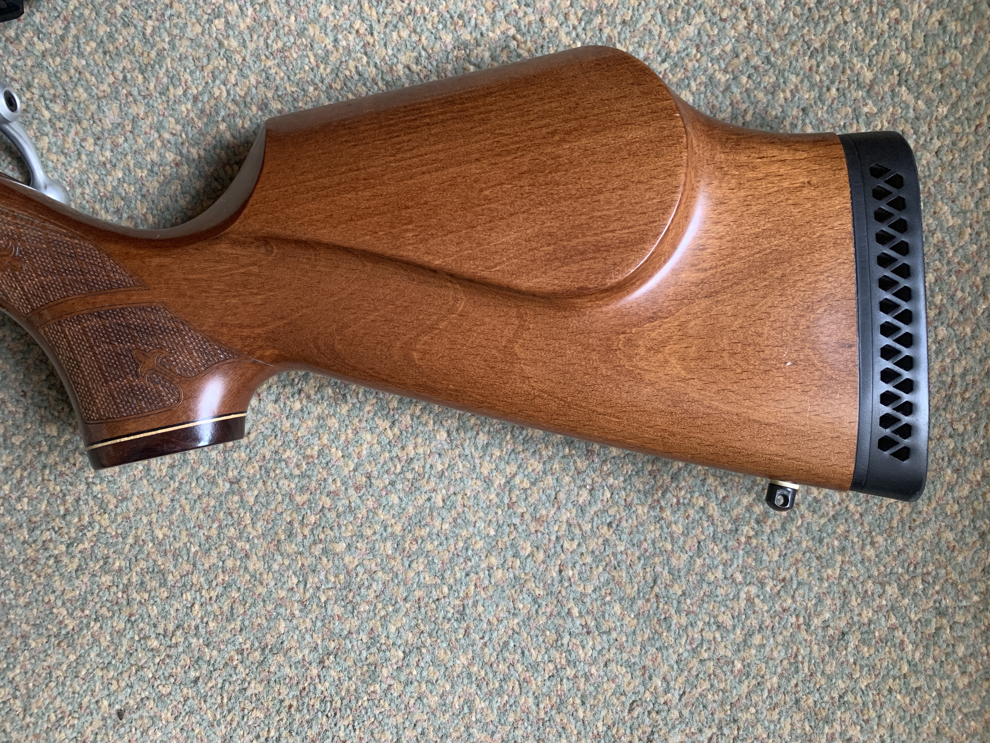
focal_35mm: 26
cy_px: 372
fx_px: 744
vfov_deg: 53.1
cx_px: 495
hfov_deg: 67.3
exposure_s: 1/60
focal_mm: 4.25
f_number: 1.8
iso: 320
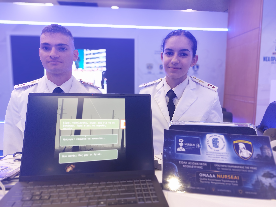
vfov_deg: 54.9
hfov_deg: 69.4
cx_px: 138
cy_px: 104
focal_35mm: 25
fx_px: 199
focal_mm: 5.23
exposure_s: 1/25
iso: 125
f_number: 1.8
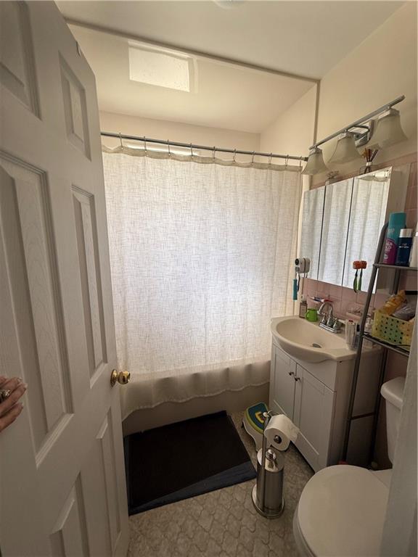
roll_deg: +0.1
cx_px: 209
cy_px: 278
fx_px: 225
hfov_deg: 85.7
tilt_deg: -8.0
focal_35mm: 14
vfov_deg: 102.1
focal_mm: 2.22
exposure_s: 1/99
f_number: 2.2
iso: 80
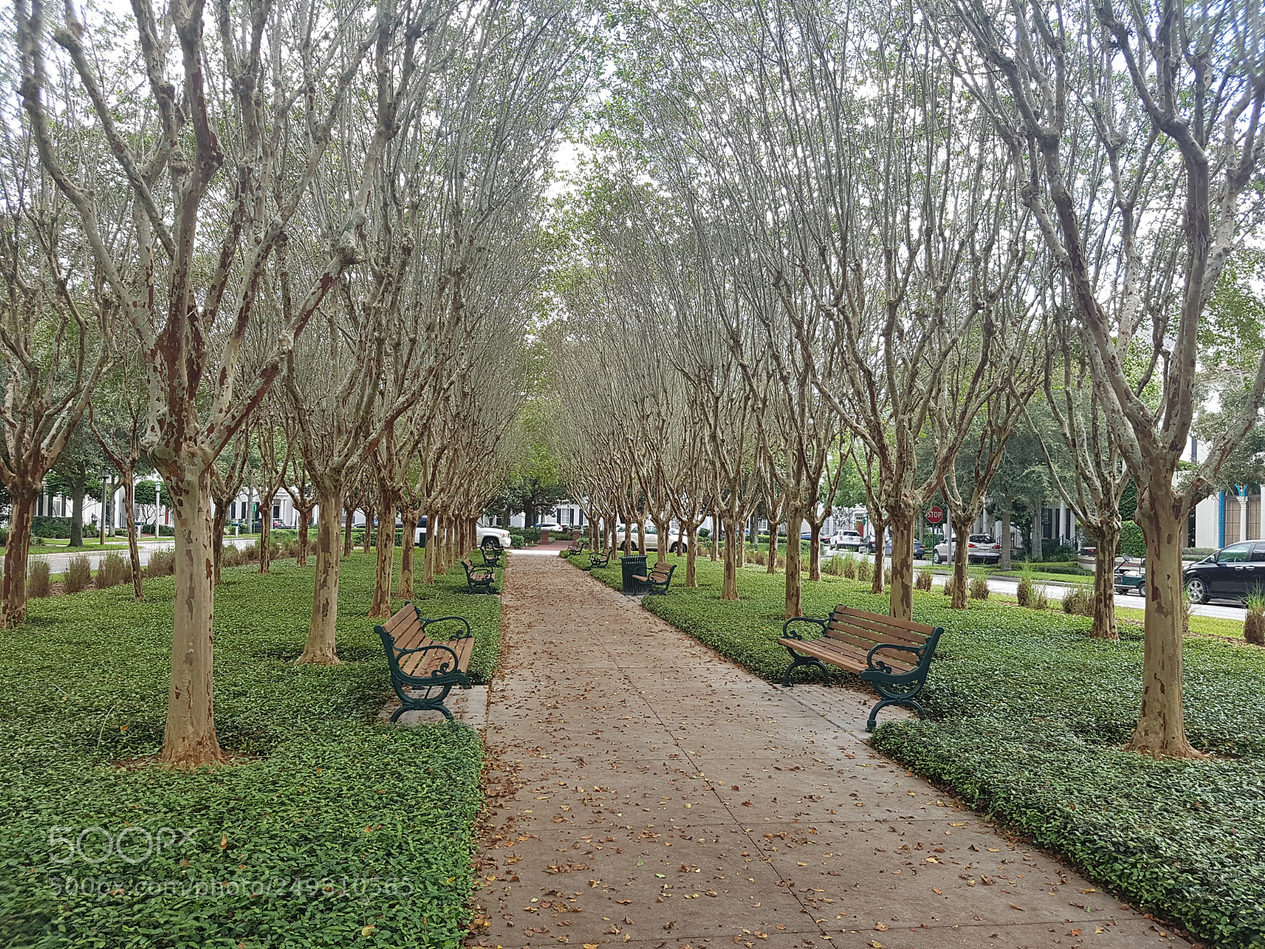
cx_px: 632
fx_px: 950
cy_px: 474
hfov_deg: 67.3
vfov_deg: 53.1
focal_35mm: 26
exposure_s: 1/230
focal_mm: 4.2
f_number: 1.7
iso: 50
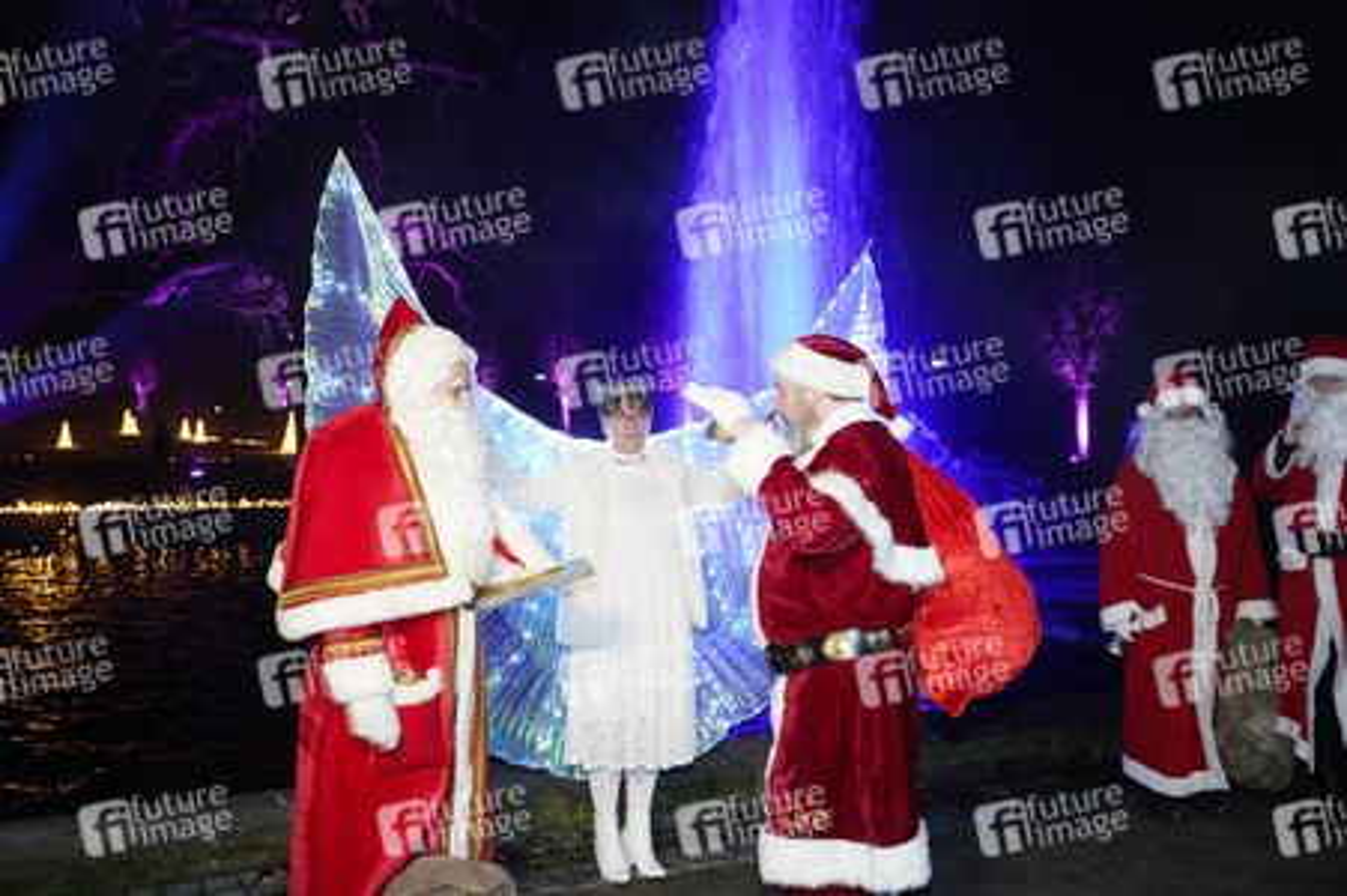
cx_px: 674
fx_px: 1458
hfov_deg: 49.6
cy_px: 448
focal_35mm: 39
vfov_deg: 34.2
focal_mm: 39
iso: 1250
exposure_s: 1/30
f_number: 4.5
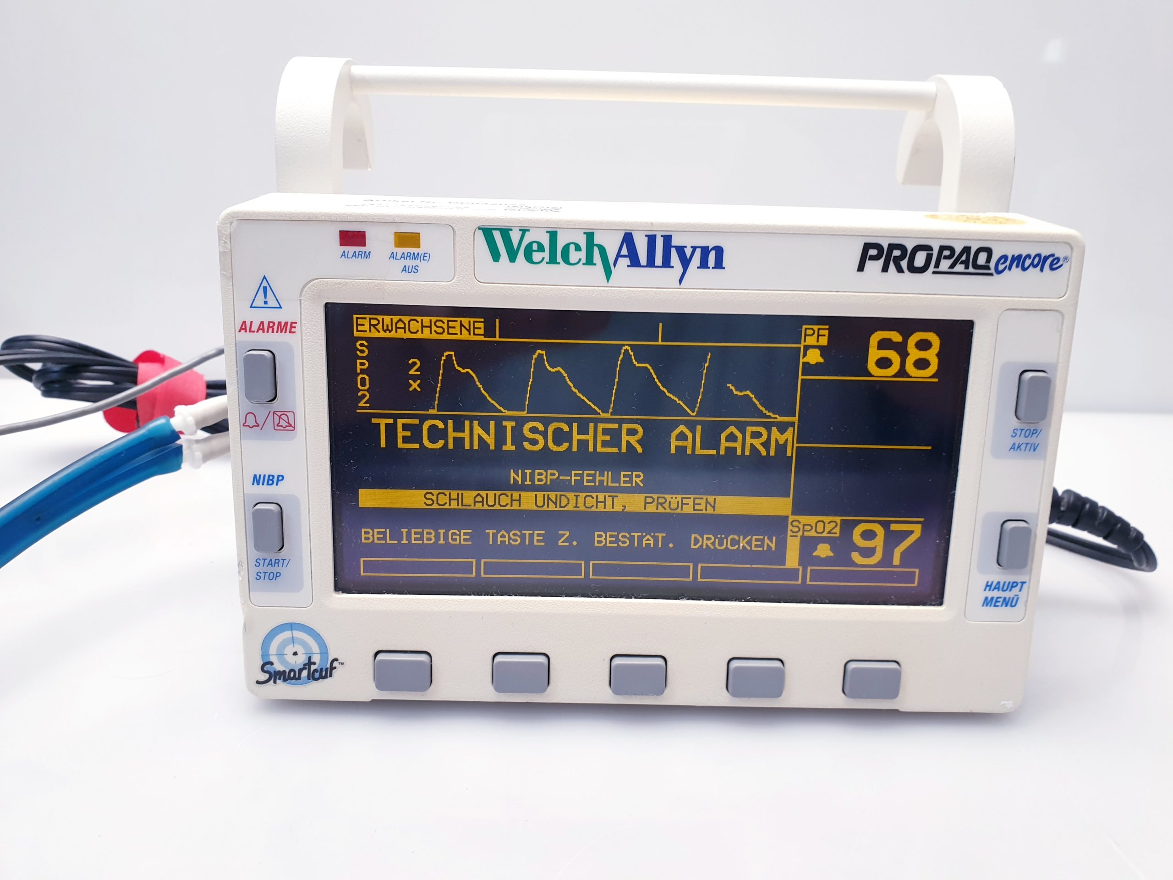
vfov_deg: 53.1
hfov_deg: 67.3
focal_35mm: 26
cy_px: 440
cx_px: 586
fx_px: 881
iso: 100
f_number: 2.4
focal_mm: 4.3
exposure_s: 1/50
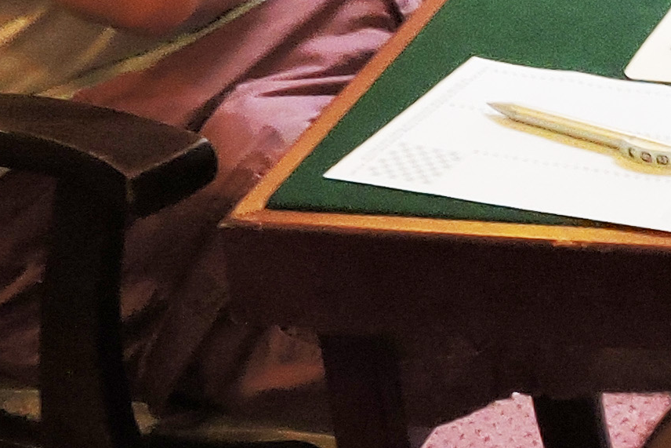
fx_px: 3132
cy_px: -70
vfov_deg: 8.1
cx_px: 1130
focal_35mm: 168
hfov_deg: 11.5
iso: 400
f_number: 3.5
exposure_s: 1/13
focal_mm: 5.4
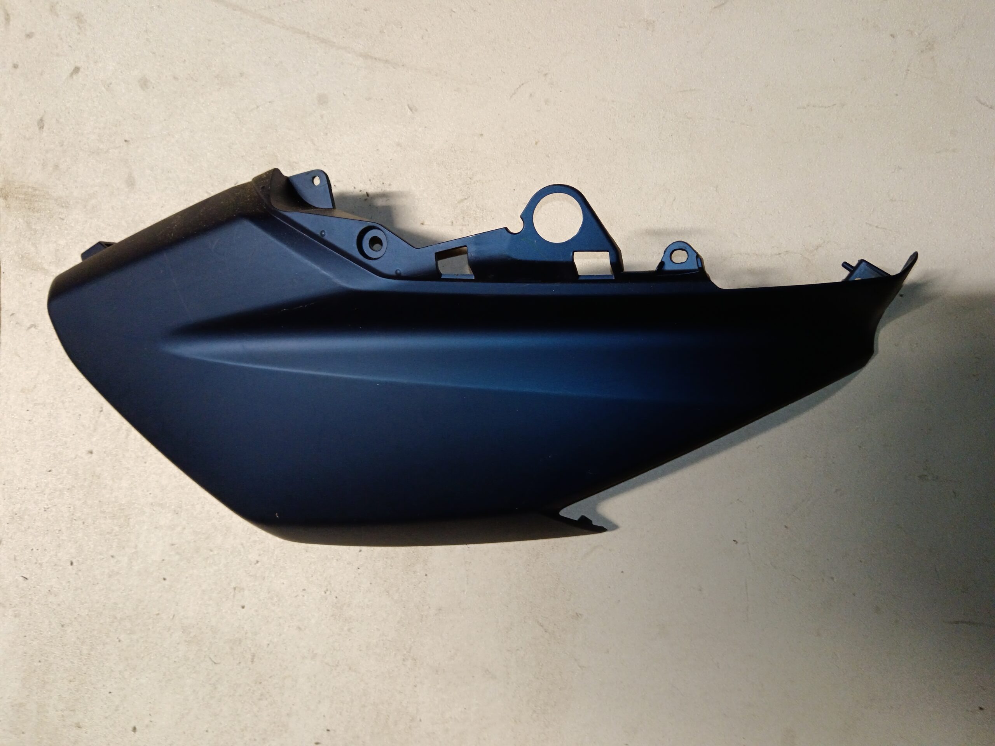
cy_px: 373
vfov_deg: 51.4
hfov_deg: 65.3
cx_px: 498
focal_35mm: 27
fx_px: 776
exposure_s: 1/25
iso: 861
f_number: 1.9
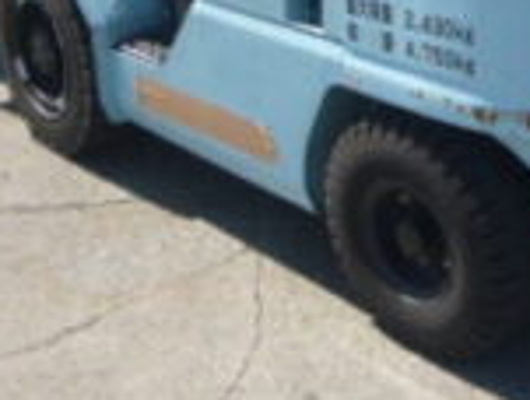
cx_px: 439
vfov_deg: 19.2
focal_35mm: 71
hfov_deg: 26.7
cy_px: -121
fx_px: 1090
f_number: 3.9
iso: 100
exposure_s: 1/400
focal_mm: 4.5
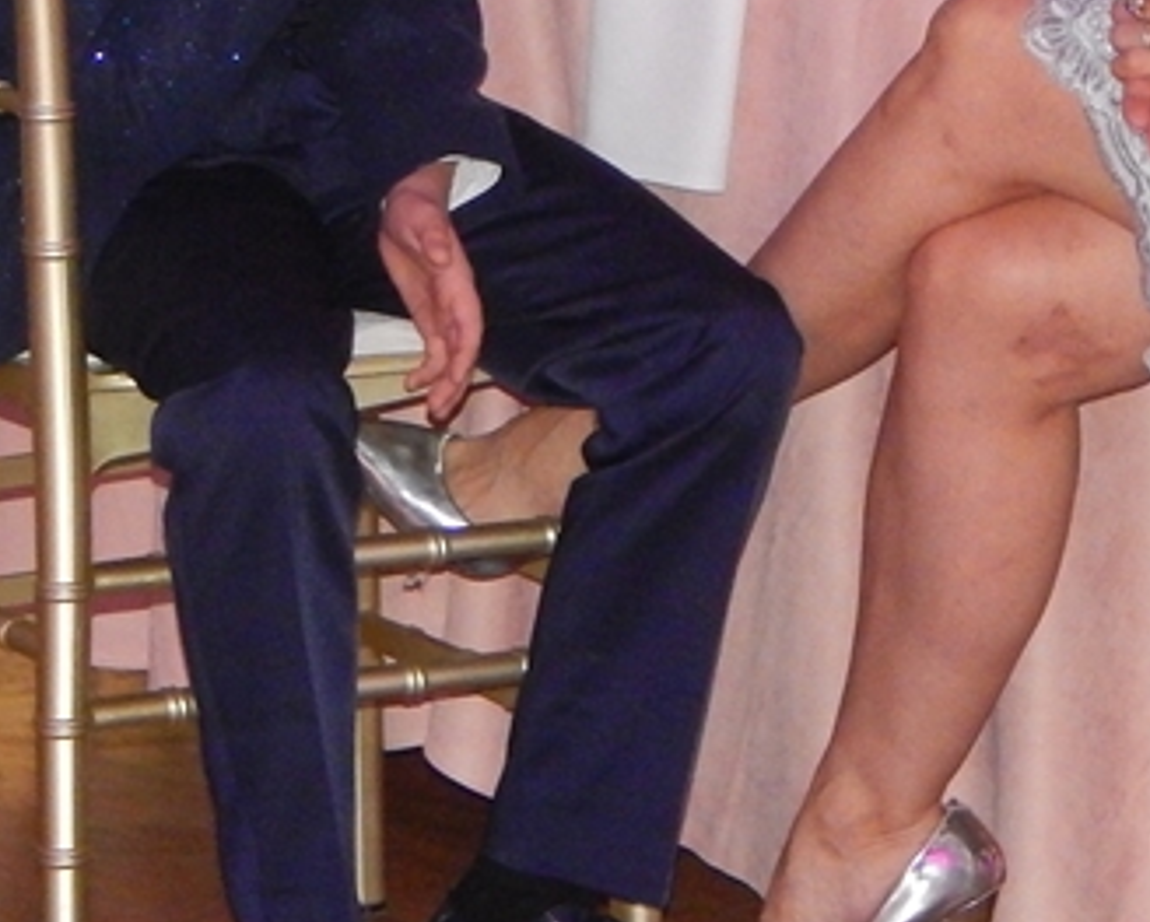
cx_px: 263
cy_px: -88
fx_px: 7699
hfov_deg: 8.5
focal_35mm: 226
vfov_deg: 6.8
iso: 800
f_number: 4.2
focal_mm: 13.5
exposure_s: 1/30
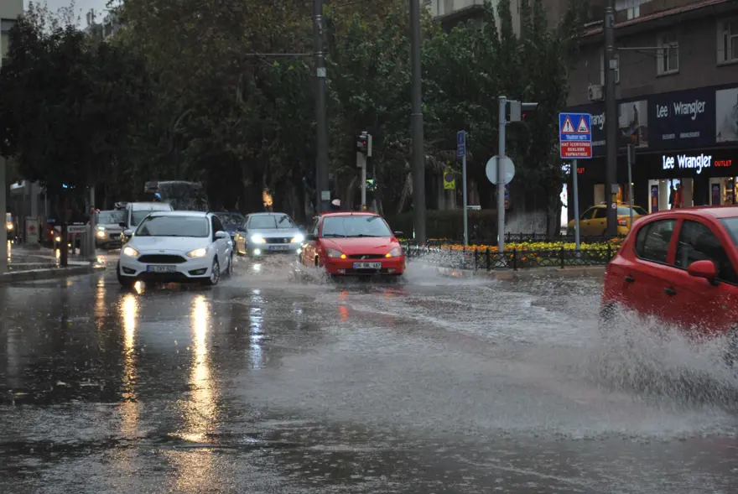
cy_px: 247
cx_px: 369
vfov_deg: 16.6
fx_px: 1693
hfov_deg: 24.6
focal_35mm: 82
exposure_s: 1/125
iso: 200
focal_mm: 55
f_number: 5.6
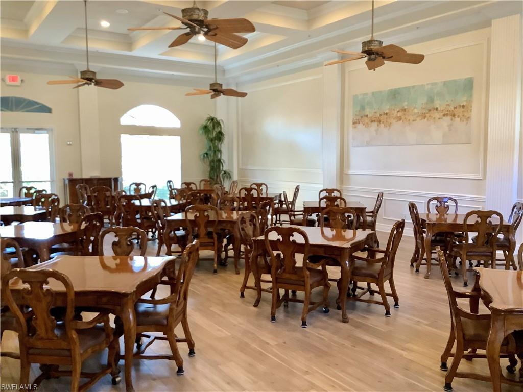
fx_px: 468
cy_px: 196
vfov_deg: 45.4
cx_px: 262
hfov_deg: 58.4
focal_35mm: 31
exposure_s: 1/60
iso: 250
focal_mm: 3.3
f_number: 2.4
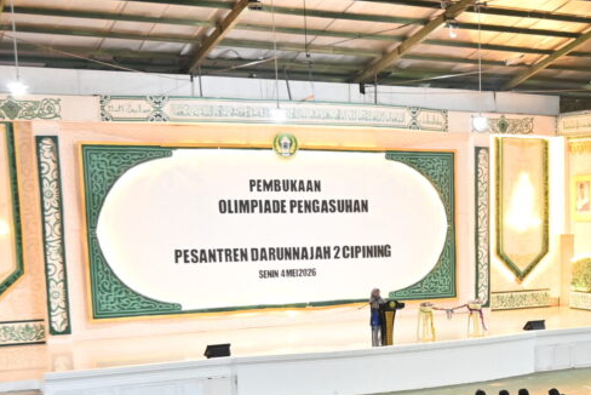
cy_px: 386
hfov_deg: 30.0
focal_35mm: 65
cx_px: 499
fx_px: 1068
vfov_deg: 20.4
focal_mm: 21
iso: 800
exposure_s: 1/15
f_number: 4
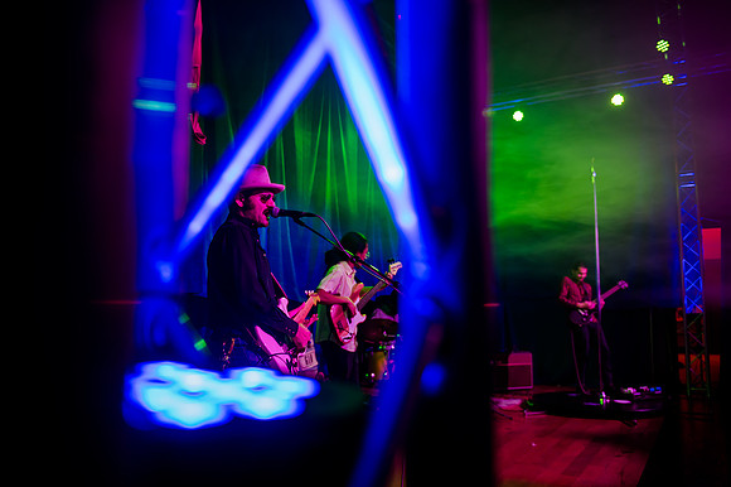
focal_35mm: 30
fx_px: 608
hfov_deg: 62.0
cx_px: 366
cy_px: 244
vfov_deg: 43.6
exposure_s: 1/25
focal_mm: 29
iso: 500
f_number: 2.8
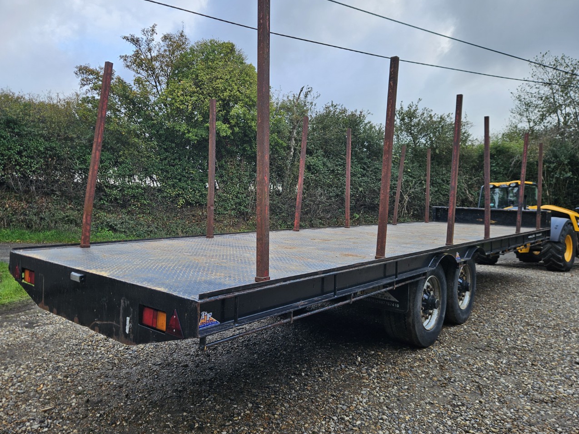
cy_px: 206
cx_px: 262
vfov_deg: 53.0
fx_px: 435
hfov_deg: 67.2
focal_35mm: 26
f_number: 1.8
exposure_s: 1/180
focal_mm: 5.4
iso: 25
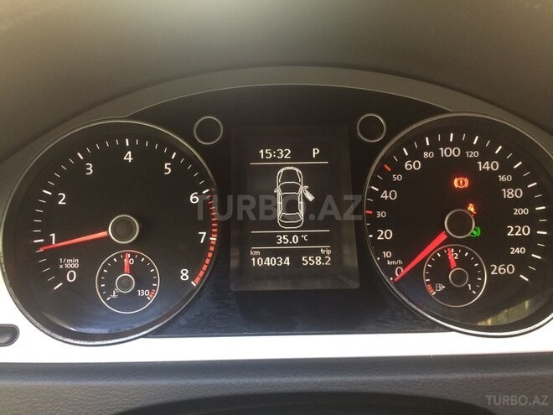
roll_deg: +1.1
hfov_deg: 61.7
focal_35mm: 29
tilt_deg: -22.4
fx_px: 463
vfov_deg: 48.2
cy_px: 208
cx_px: 276
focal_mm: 4.15
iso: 125
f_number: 2.2
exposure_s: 1/33
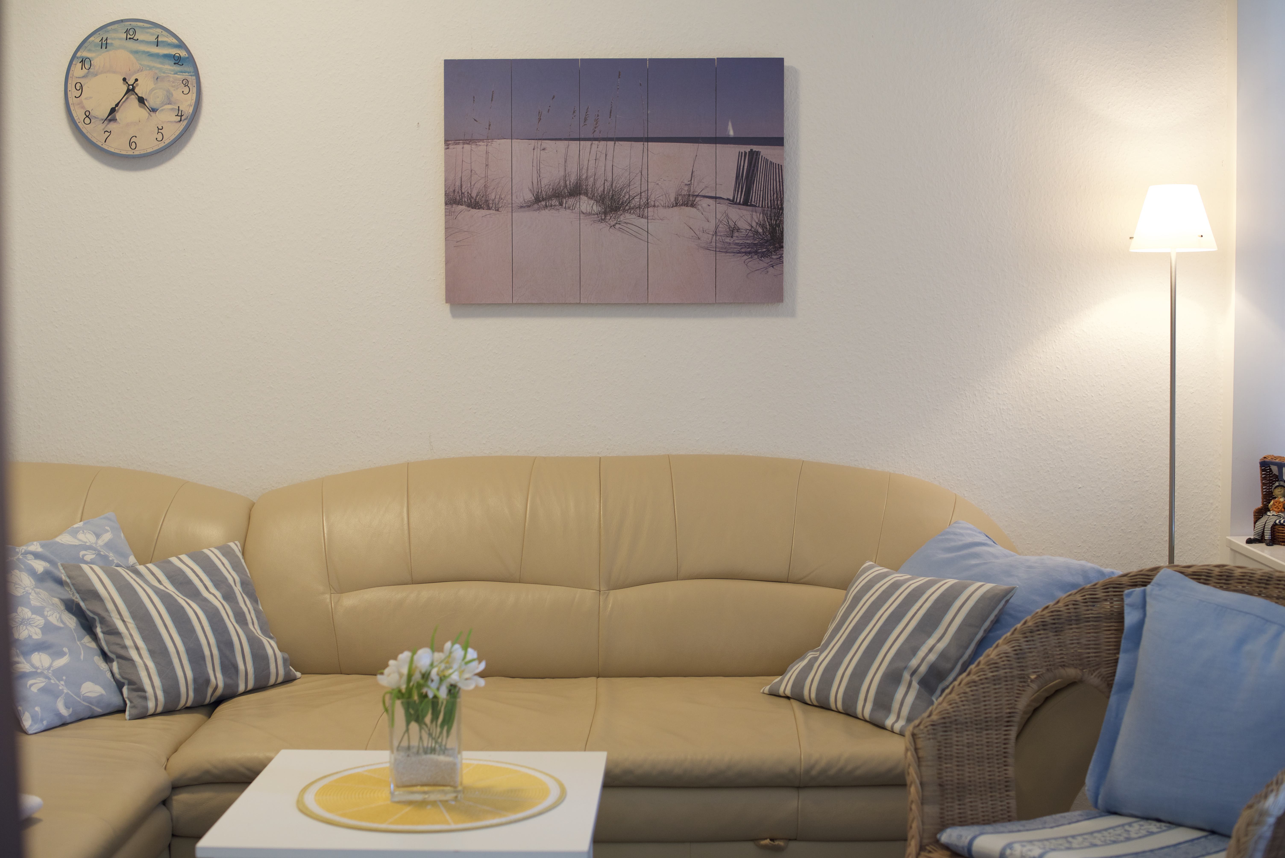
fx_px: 1785
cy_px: 429
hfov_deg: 39.6
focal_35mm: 50
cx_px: 642
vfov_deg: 27.0
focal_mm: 50
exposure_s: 1/60
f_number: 4
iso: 800
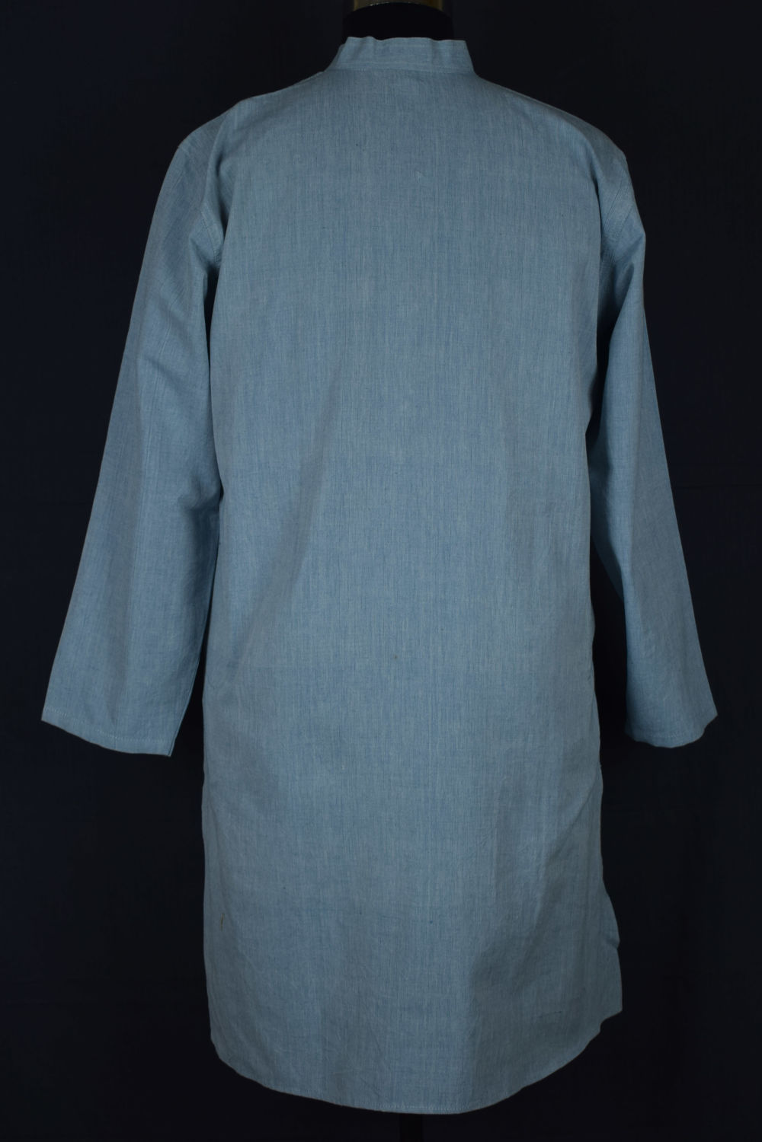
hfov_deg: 28.1
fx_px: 1524
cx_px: 381
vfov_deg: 41.1
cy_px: 571
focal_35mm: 48
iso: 100
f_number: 4.5
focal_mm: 32
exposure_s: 1/60
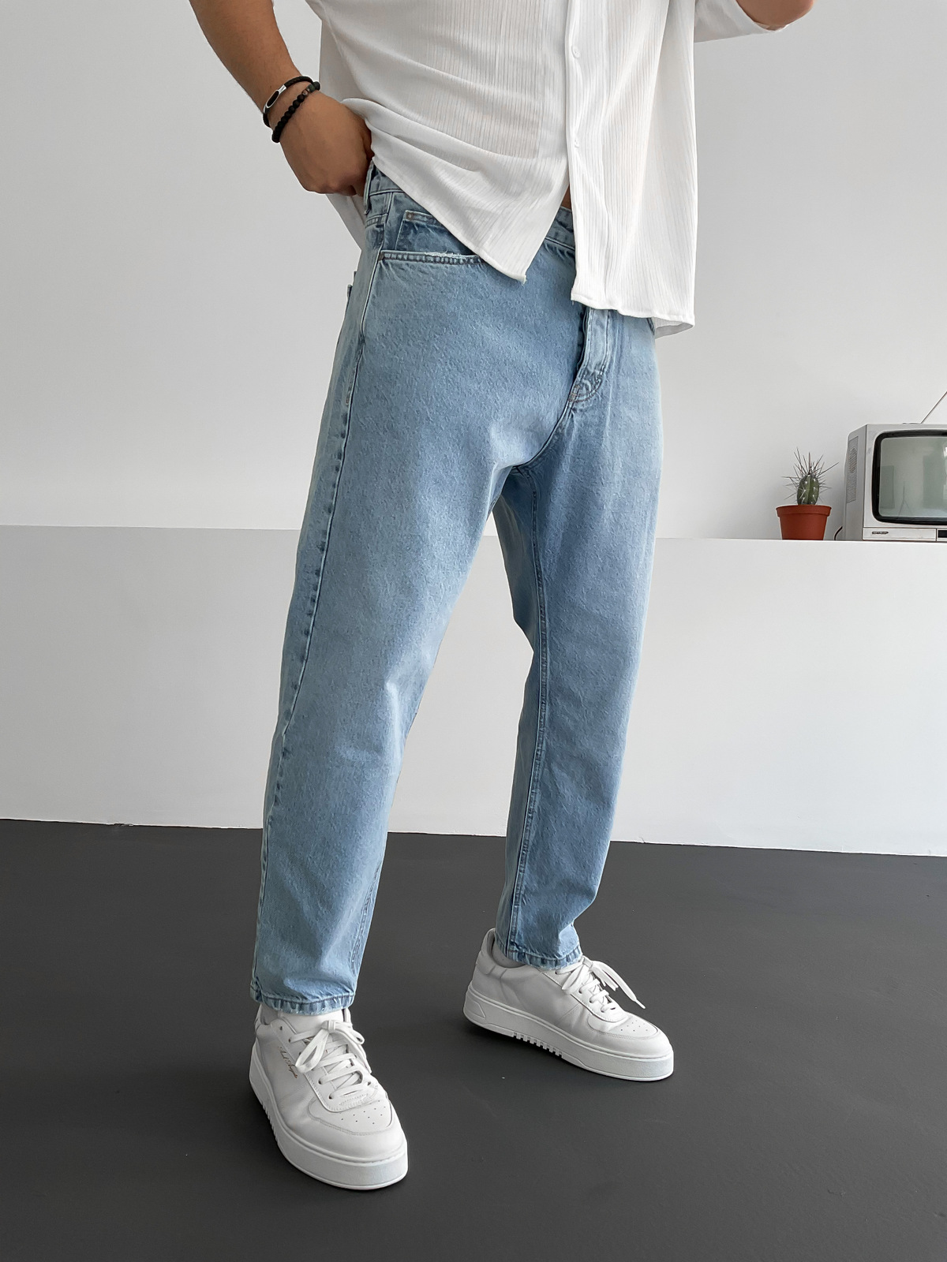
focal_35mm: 29
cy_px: 631
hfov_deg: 48.2
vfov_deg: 61.7
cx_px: 474
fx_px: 1058
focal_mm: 3
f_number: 1.8
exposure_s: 1/120
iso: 32
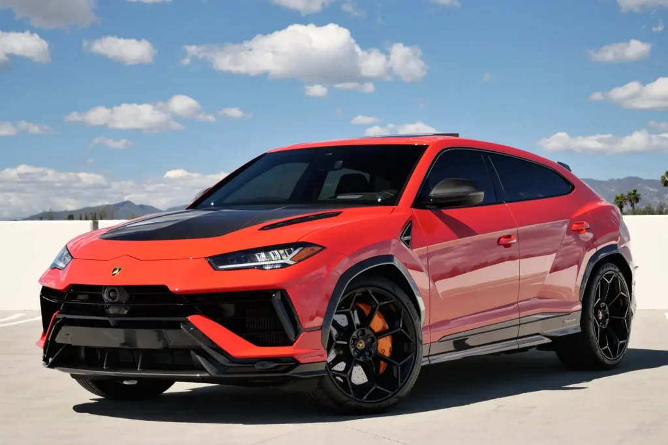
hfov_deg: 26.0
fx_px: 1447
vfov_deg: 17.5
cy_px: 222
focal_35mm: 78
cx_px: 334
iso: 640
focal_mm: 38
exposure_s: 1/2000
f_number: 5.4
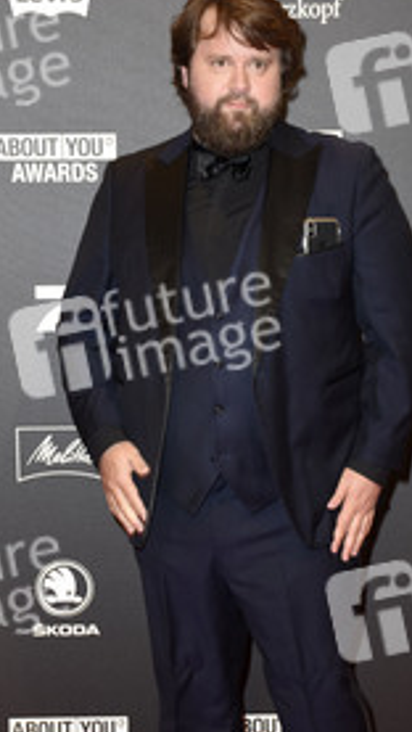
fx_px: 1669
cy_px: 468
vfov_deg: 24.6
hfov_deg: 14.1
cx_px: 222
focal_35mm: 86
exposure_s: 1/100
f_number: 6.3
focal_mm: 38
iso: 640
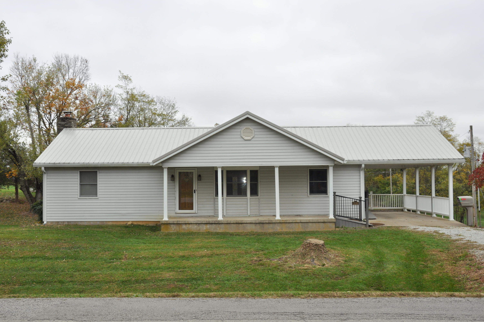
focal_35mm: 39
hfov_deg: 49.6
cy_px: 161
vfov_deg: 34.1
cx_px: 242
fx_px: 524
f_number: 7.1
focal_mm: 26
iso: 200
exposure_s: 1/200
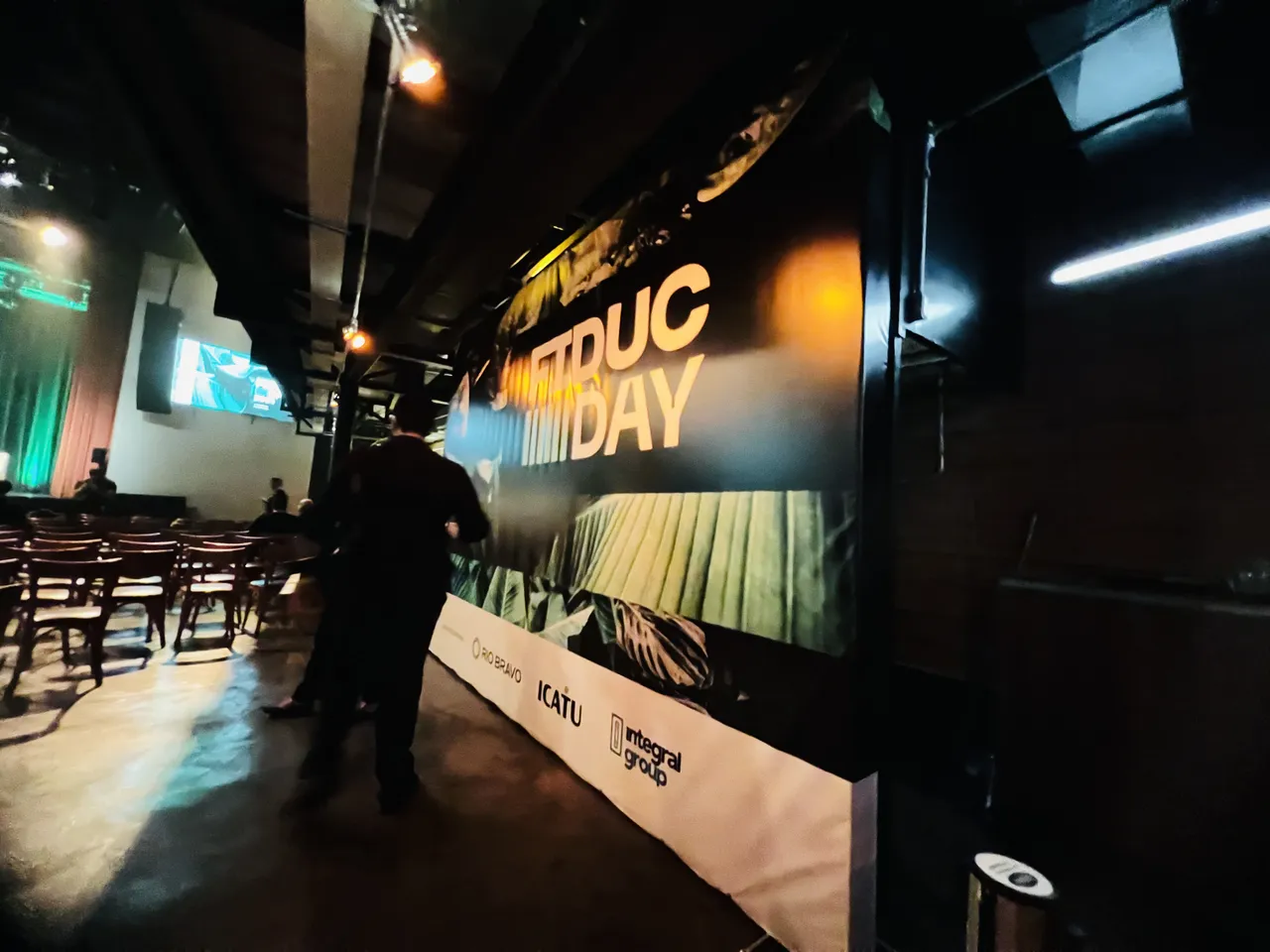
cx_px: 635
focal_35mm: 13
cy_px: 476
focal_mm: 1.57
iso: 2500
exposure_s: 1/15
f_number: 1.8
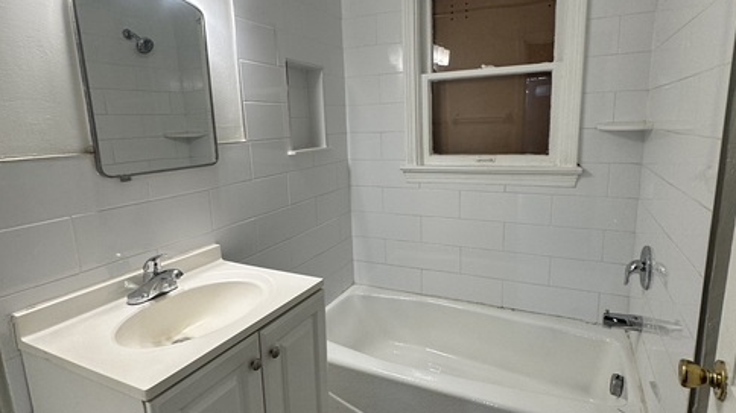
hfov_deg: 83.8
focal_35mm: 21
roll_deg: +0.6
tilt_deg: -10.3
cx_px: 379
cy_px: 200
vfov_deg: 53.6
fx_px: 410
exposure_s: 1/120
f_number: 2.2
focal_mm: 2.22
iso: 125
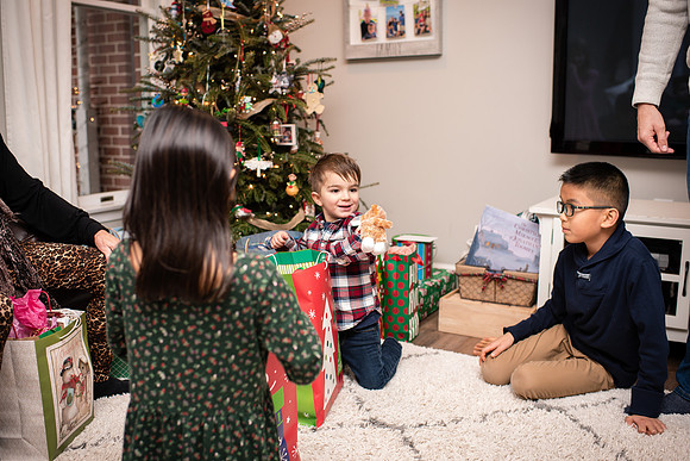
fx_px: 671
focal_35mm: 35
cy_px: 230
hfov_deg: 54.4
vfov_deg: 37.9
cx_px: 345
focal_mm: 35
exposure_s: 1/200
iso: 400
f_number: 2.8
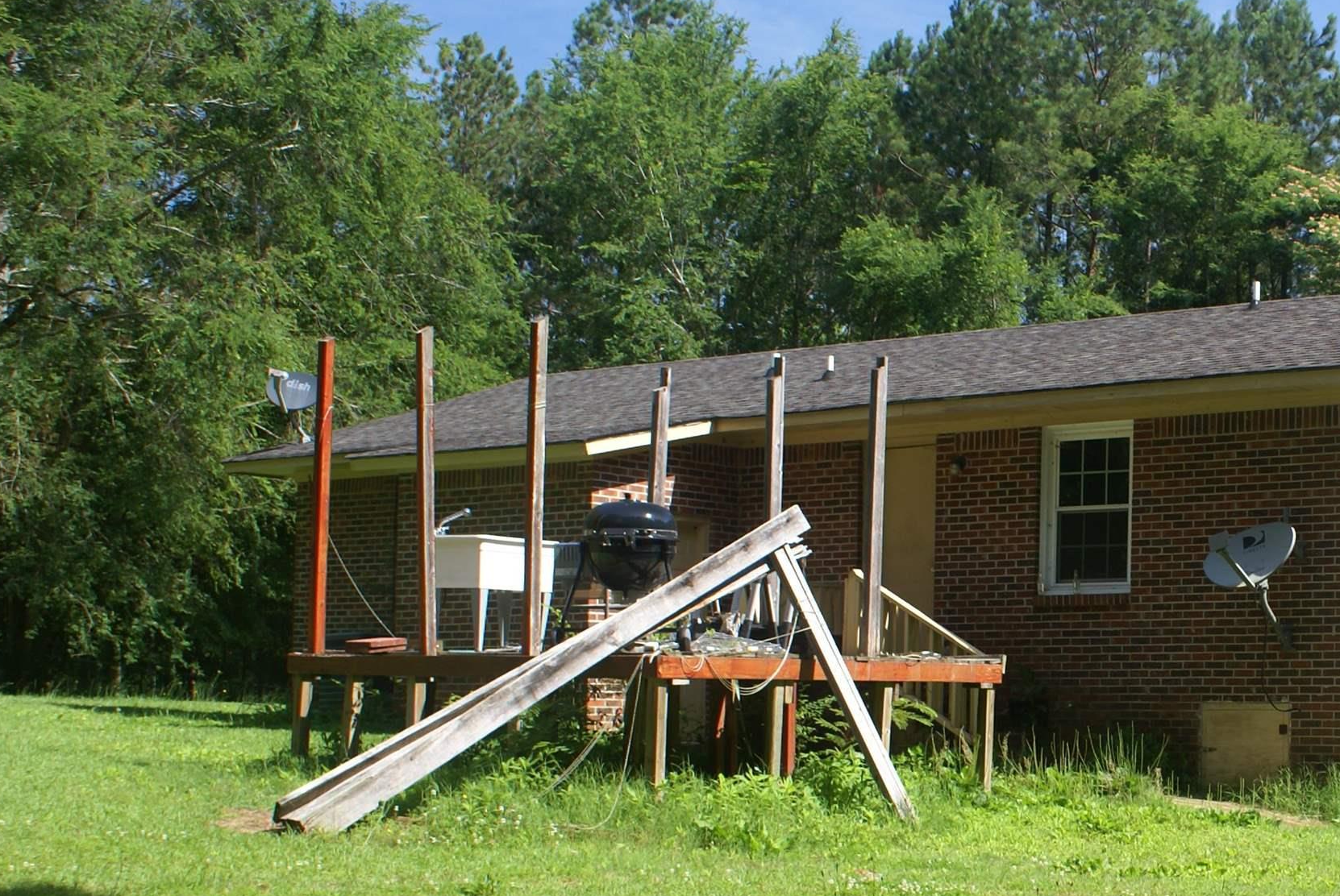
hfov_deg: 31.9
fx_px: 2273
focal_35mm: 61
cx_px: 1087
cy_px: 691
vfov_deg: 22.1
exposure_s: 1/60
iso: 100
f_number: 6.3
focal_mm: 22
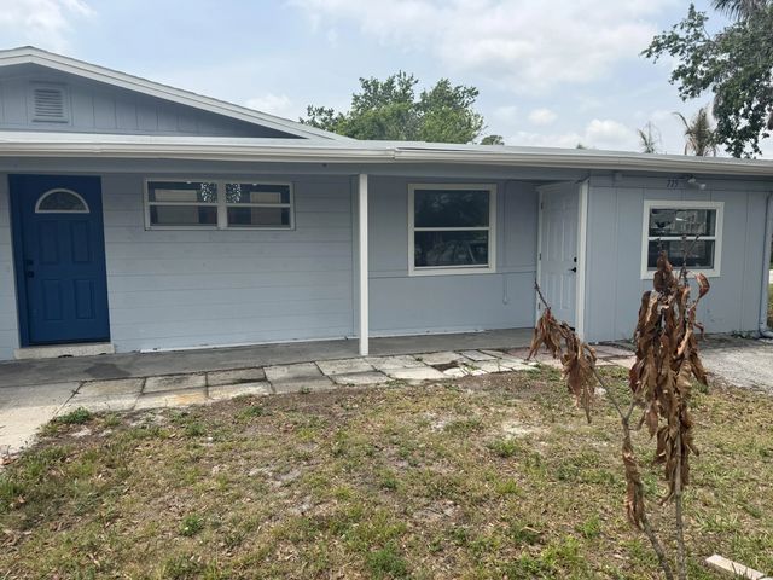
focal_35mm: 24
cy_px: 290
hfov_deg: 71.6
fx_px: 536
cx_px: 386
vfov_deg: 56.8
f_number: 1.78
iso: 80
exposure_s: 1/3425
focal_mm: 6.76
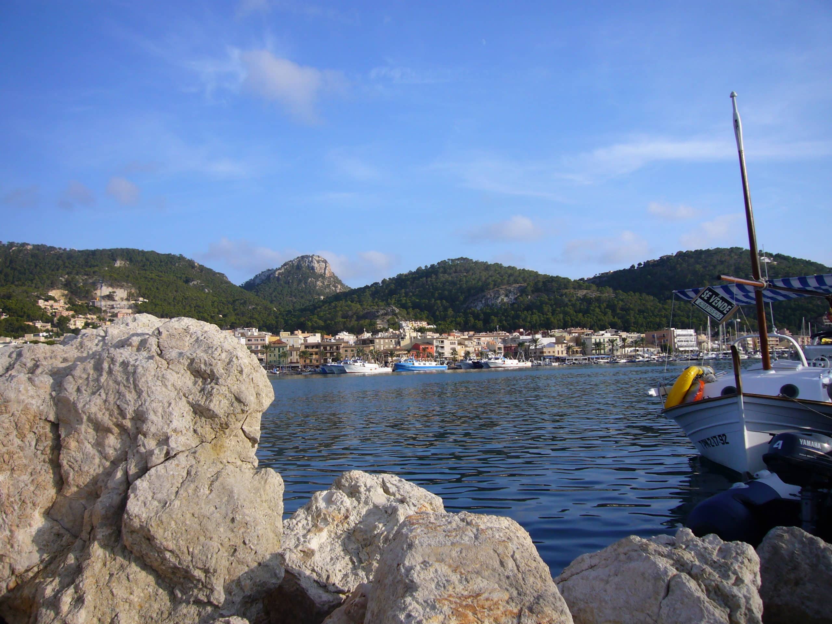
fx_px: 673
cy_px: 312
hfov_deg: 63.4
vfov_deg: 49.7
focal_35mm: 28
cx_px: 416
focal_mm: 4.6
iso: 80
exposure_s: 1/250
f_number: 5.6
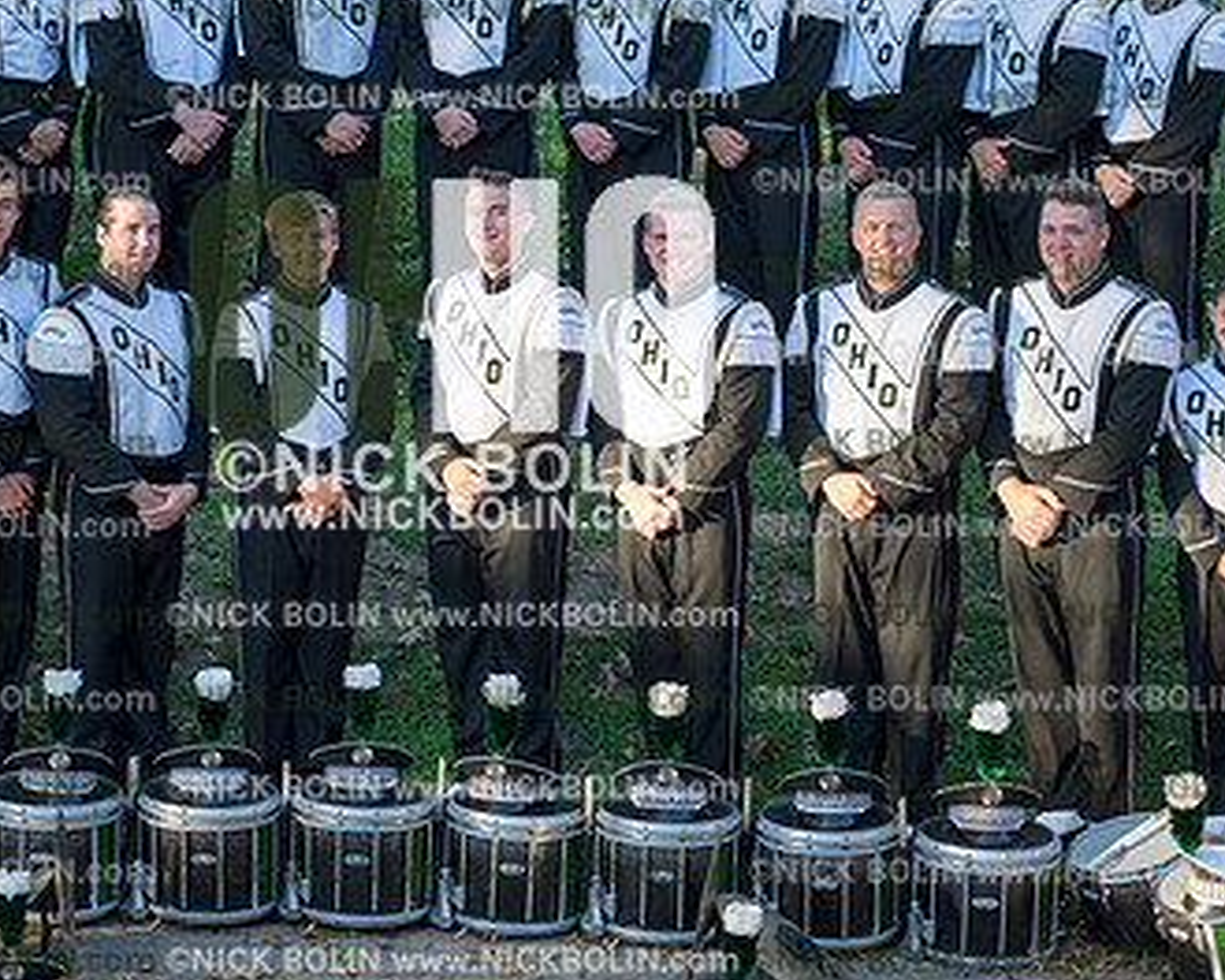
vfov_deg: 12.0
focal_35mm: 128
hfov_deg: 15.0
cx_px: 380
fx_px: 4639
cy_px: 281
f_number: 4
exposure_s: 1/160
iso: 125
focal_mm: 70
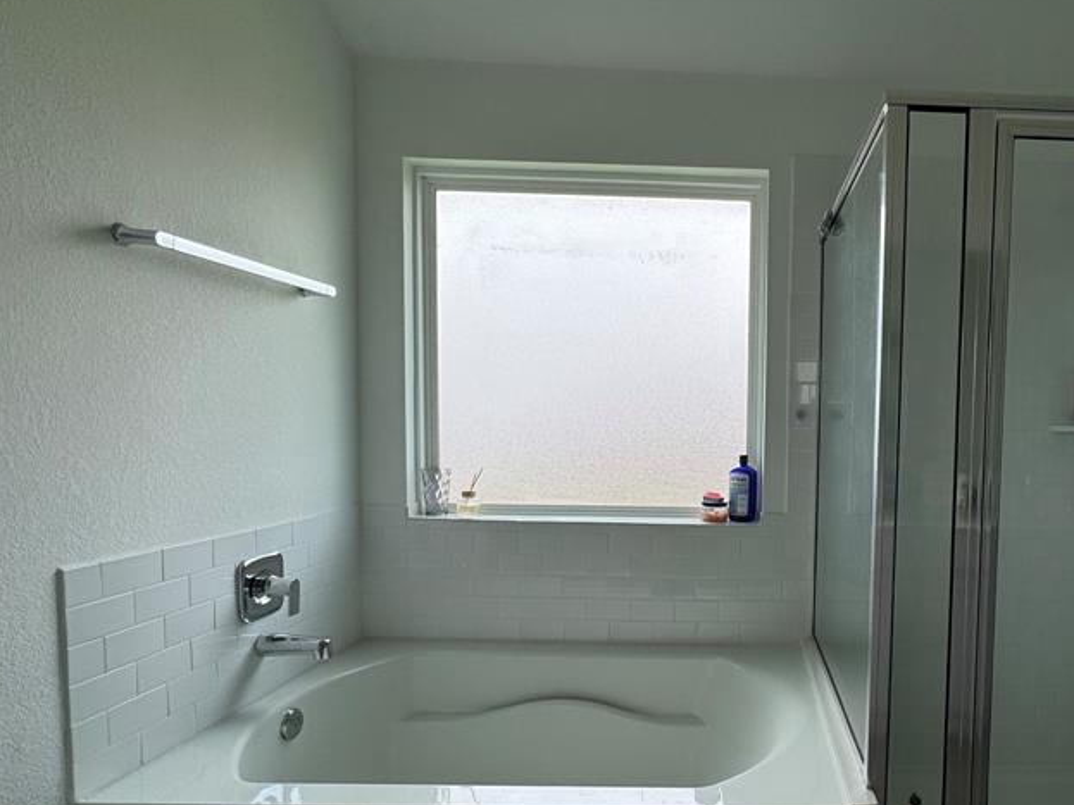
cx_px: 759
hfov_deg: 70.6
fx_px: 713
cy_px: 471
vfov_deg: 58.5
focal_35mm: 23
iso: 40
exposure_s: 1/443
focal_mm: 2.22
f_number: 2.2
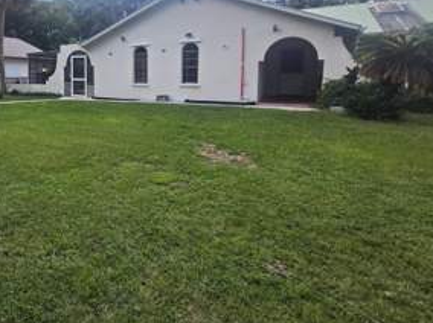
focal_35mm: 22
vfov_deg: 58.4
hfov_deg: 69.6
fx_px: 275
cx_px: 91
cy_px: 89
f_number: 2.2
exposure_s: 1/501
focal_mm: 2.2
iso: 100
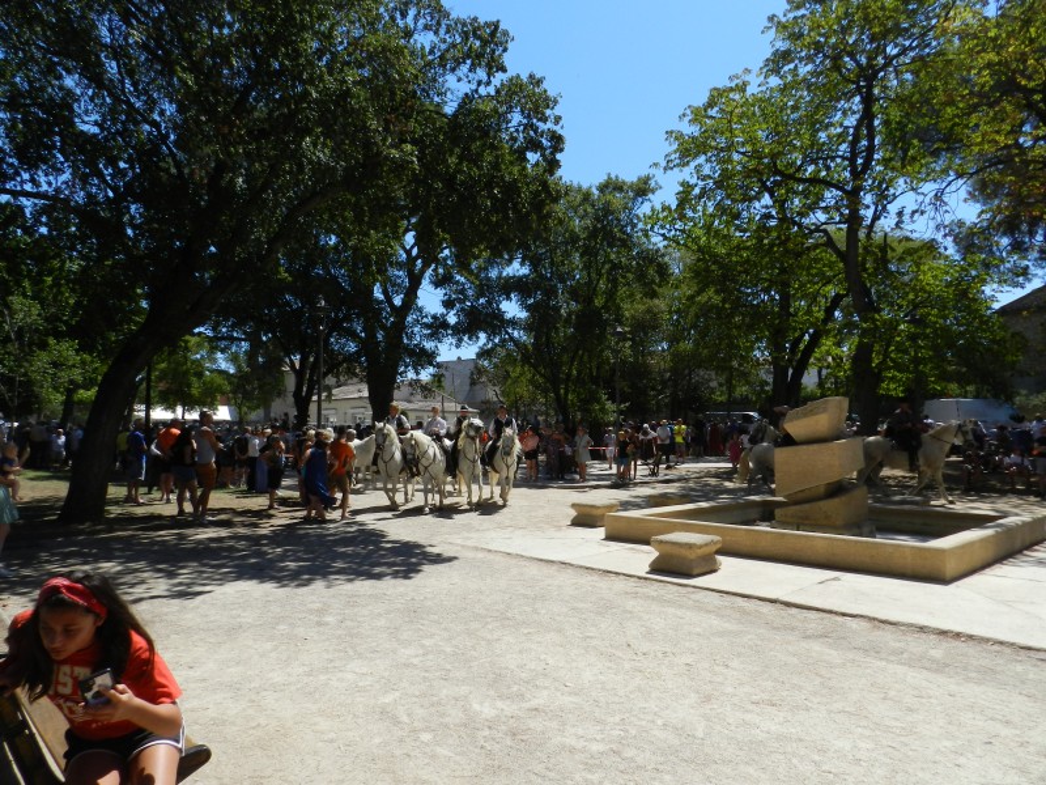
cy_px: 392
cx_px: 523
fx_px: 695
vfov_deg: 58.9
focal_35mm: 23
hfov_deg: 73.9
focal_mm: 4
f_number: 4.5
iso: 160
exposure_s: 1/800
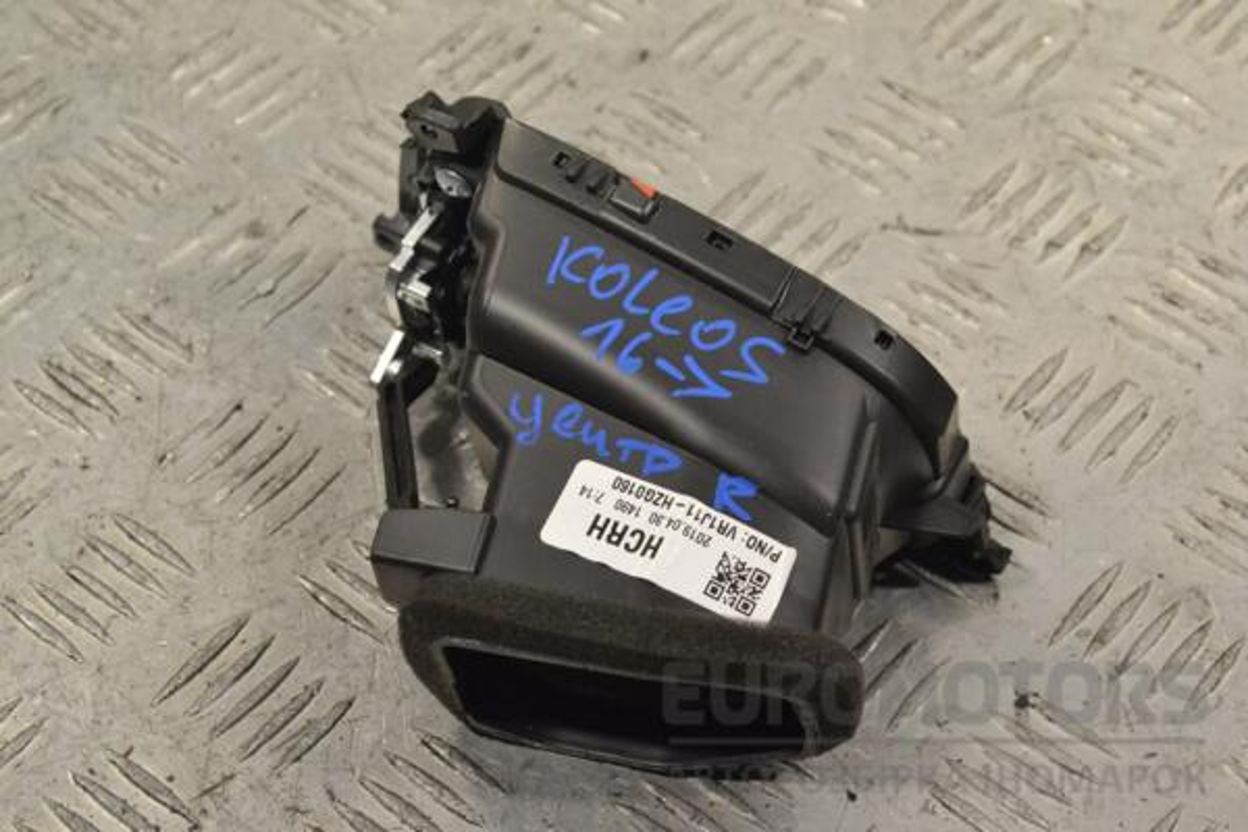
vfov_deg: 16.6
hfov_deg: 24.6
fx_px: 2860
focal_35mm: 82
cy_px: 416
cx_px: 624
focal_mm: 55
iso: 3200
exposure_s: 1/320
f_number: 9
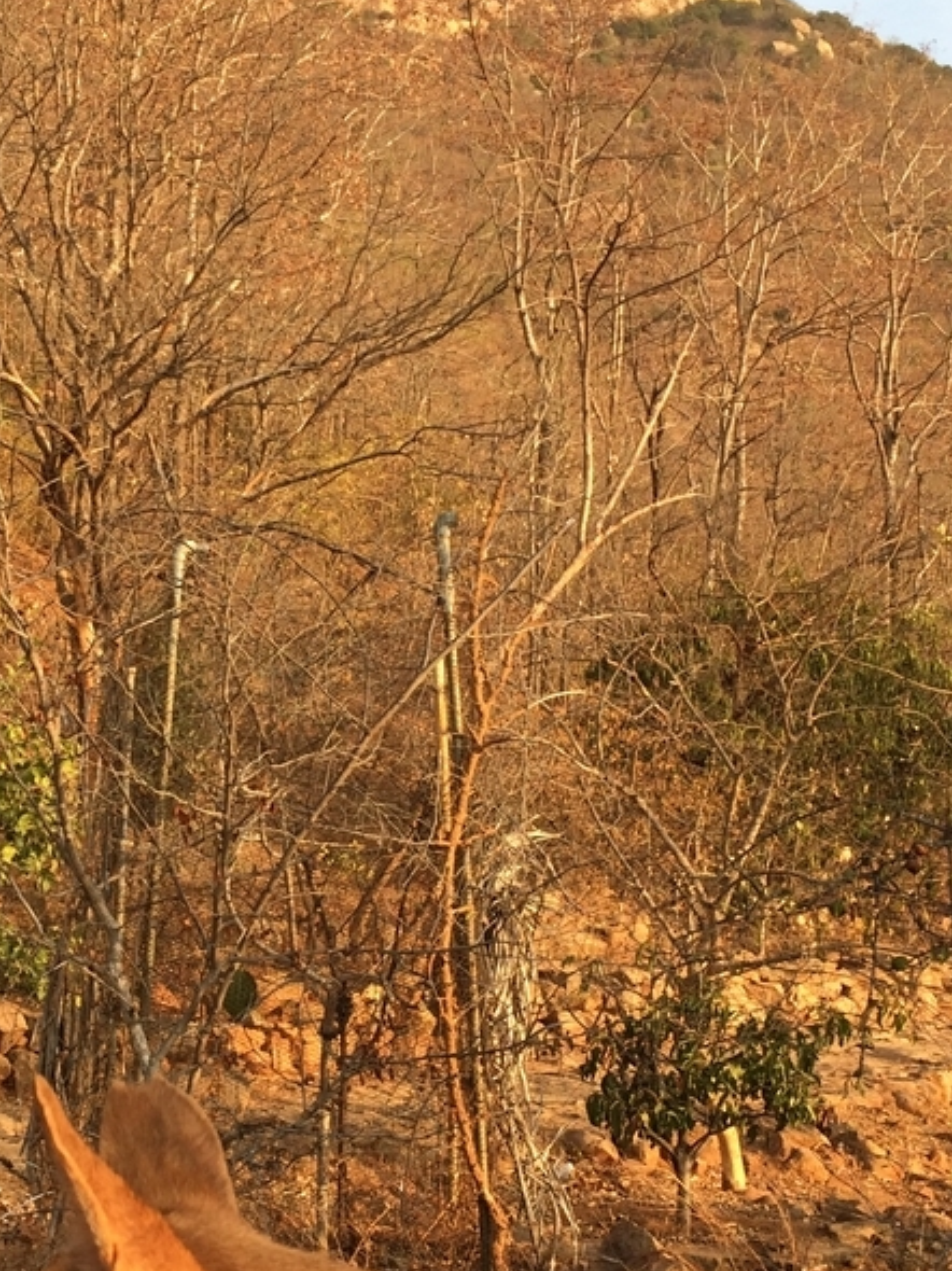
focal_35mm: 59
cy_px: 726
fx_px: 2165
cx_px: 237
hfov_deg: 24.5
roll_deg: -0.7
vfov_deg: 32.7
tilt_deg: +1.9
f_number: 2.2
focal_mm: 4.15
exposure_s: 1/554
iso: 32
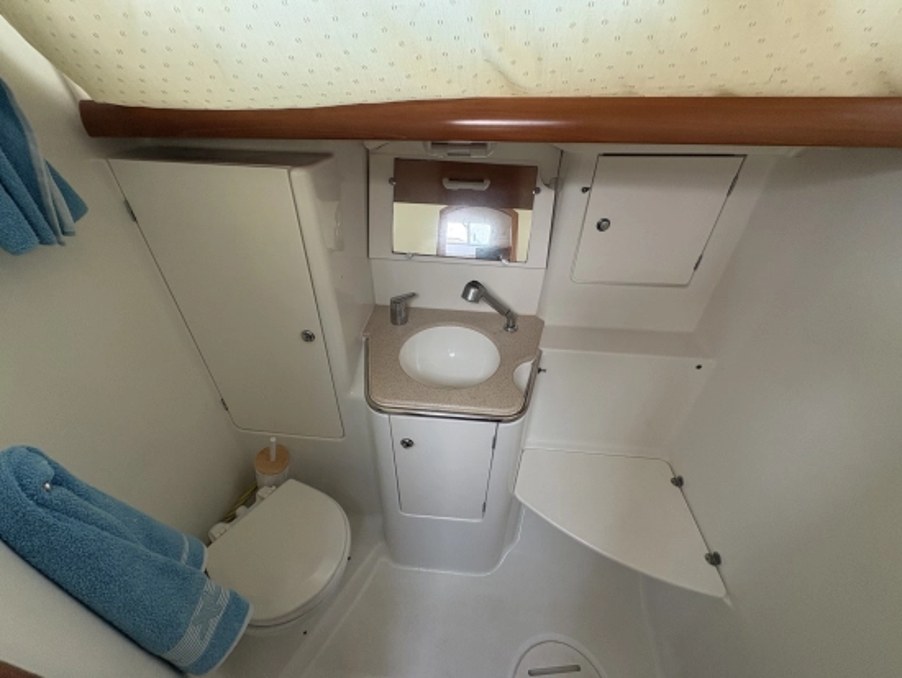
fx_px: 365
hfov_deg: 102.0
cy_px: 339
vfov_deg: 85.7
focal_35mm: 14
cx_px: 451
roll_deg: -0.2
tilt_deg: -36.2
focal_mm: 2.22
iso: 200
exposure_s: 1/99
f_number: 2.2
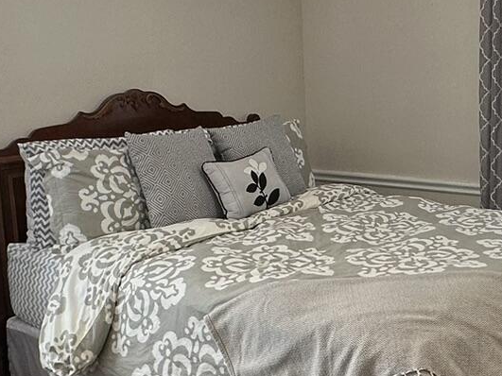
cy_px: 200
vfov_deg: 27.0
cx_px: 350
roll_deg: +0.7
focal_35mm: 54
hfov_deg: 35.1
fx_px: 783
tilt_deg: -9.7
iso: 80
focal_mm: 2.22
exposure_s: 1/120
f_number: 2.2
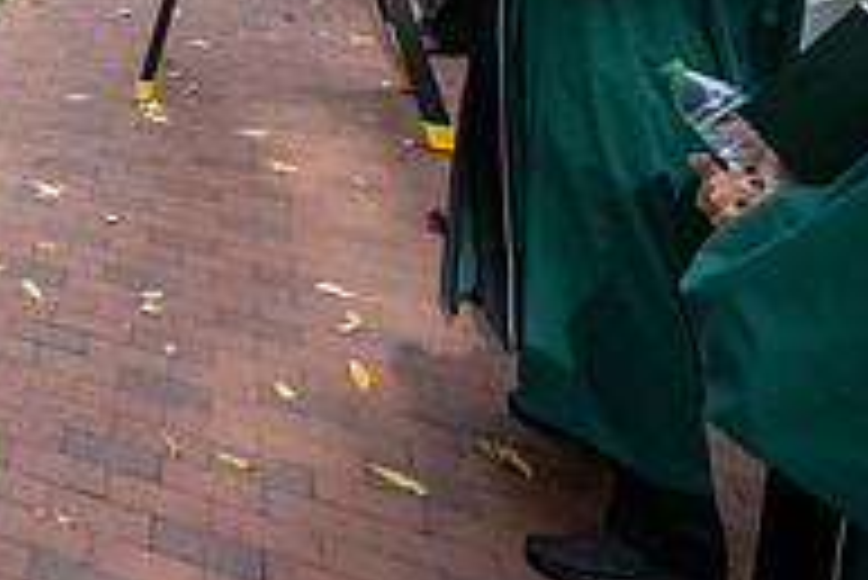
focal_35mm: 42
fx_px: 1013
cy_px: -254
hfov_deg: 33.8
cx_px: -256
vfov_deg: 25.4
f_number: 4
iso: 6400
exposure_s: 1/8000
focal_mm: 14
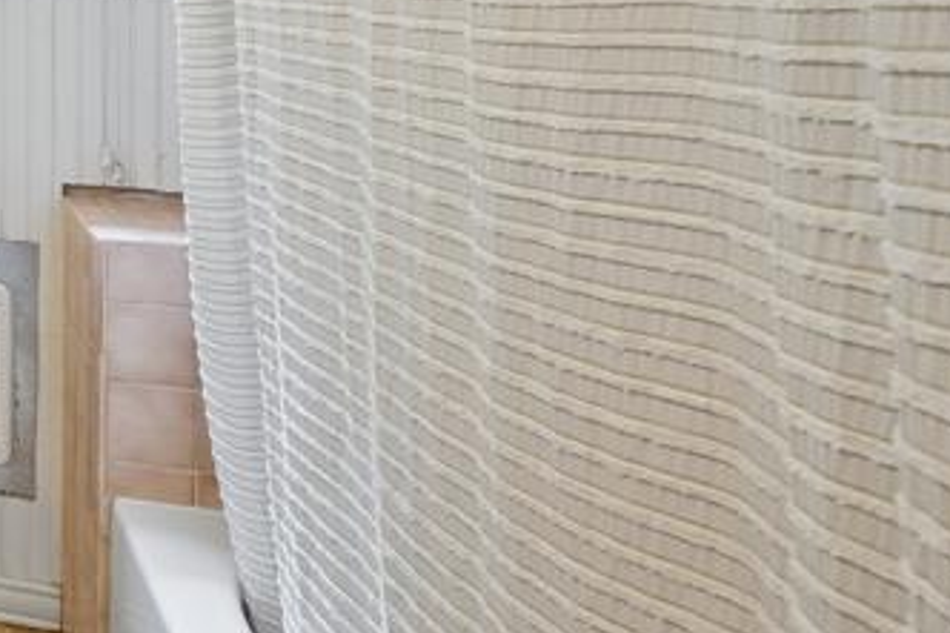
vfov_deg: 33.2
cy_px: 17
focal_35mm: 37
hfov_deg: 29.6
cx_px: -475
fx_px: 976
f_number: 11
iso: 100
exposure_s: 1/3.33
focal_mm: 12
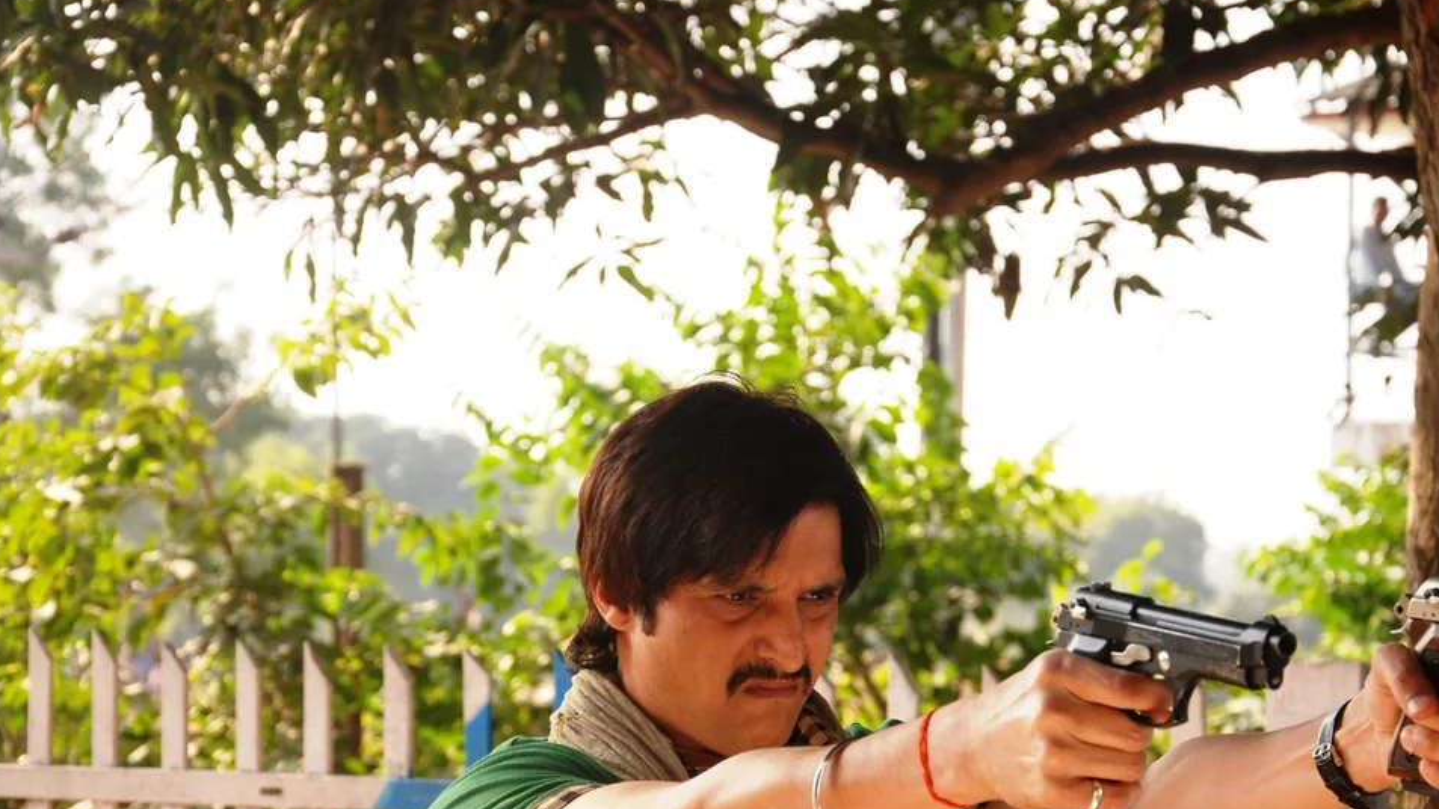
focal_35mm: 131
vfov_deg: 9.2
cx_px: 741
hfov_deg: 16.4
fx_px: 4998
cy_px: 604
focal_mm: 62
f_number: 5.3
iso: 200
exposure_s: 1/250
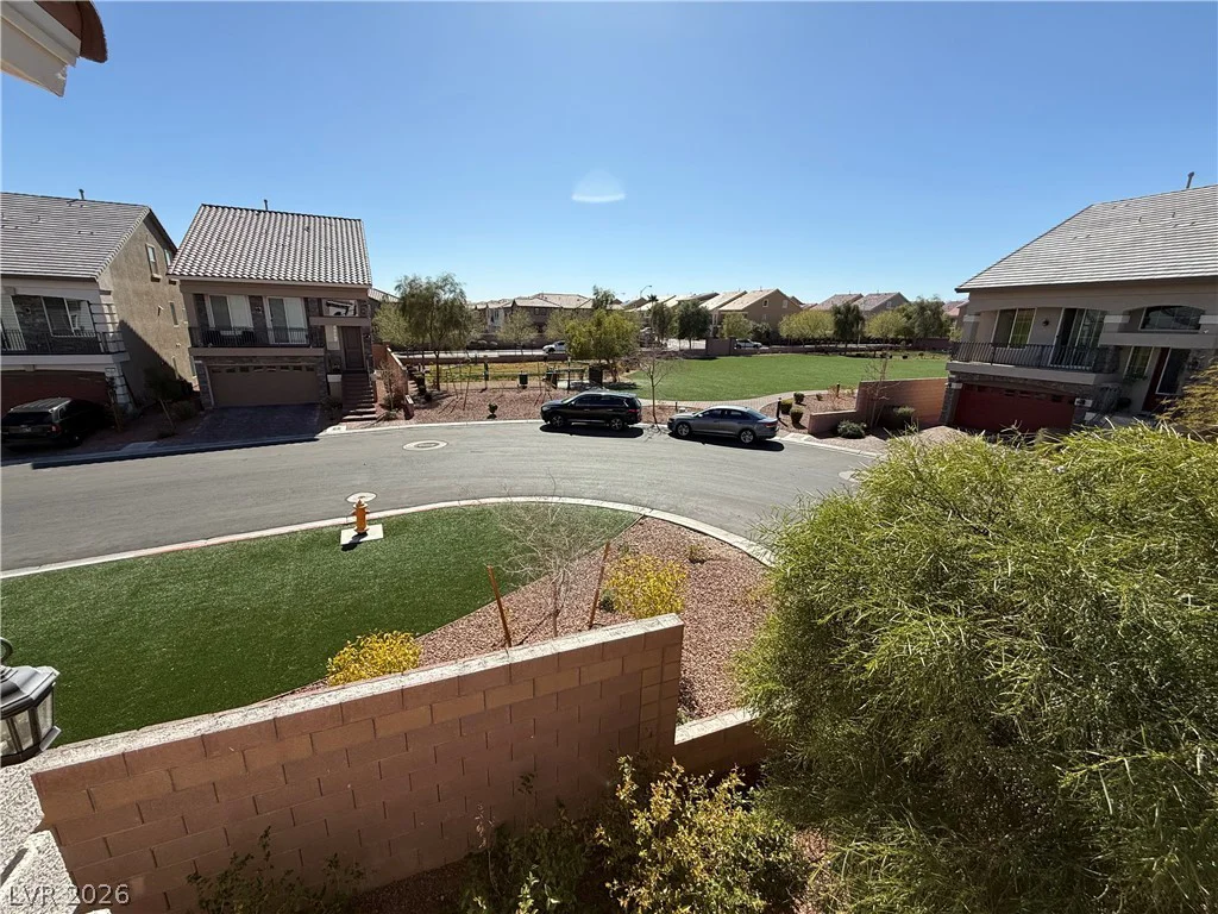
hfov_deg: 102.1
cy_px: 457
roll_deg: -1.4
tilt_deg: -15.3
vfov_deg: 85.7
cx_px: 609
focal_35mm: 14
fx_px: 493
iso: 50
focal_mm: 2.22
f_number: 2.2
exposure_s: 1/2237
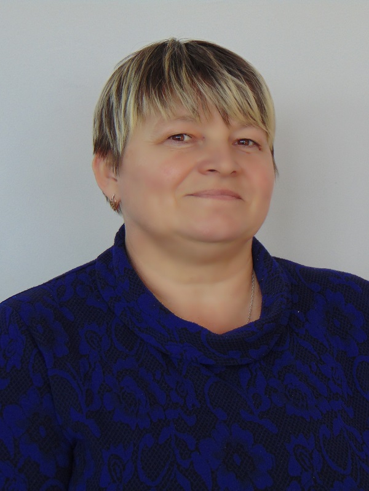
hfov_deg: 20.7
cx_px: 184
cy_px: 246
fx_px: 1009
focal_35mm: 71
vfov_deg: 27.4
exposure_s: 1/60
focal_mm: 12.8
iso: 80
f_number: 3.7
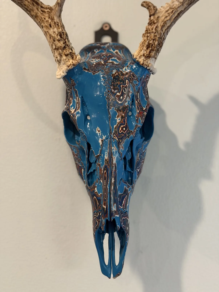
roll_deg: -3.1
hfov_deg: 30.3
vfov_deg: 39.7
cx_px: 110
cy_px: 146
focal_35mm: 48
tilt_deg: +4.4
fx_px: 405
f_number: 1.78
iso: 400
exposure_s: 1/40
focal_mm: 6.76
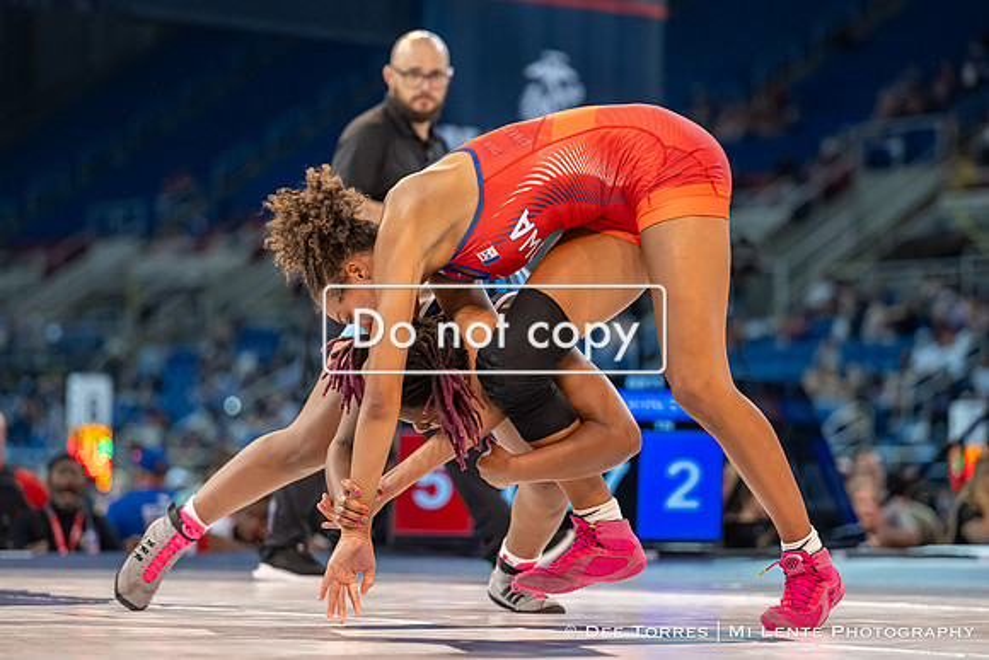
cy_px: 359
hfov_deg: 14.0
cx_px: 473
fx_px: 4017
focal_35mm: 146
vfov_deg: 9.4
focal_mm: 120
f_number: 2.8
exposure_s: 1/800
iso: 1800
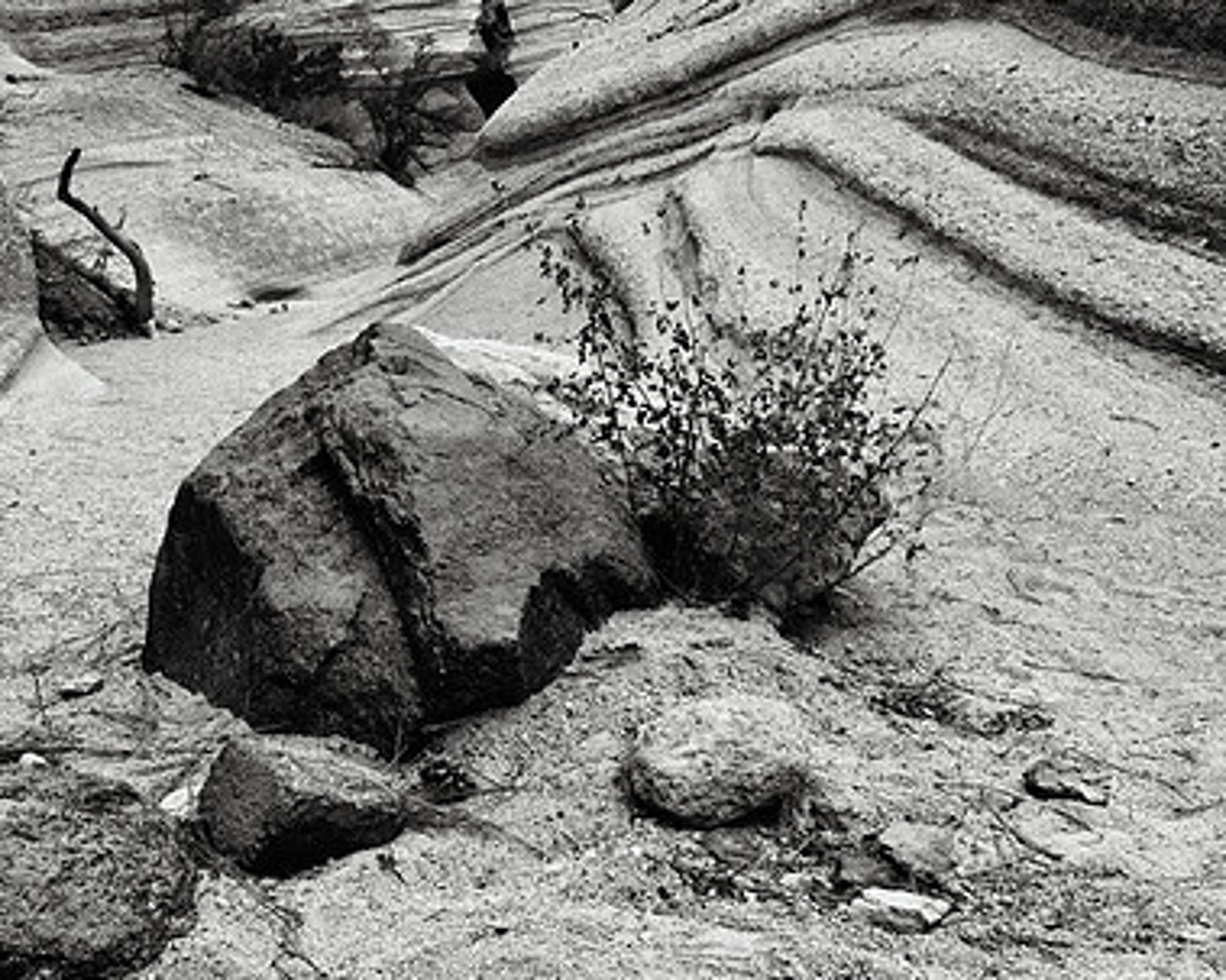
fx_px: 1560
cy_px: 448
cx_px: 705
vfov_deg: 34.9
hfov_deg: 42.8
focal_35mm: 43
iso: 200
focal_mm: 20
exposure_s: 1/8
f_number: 16
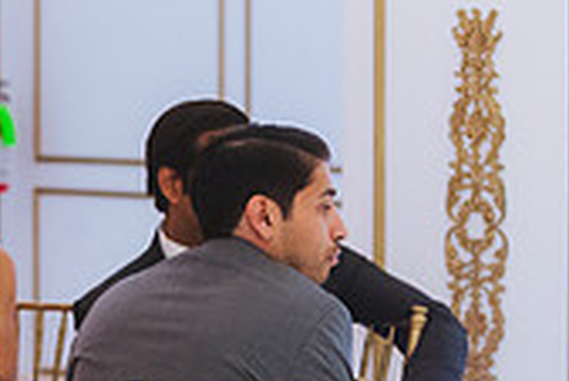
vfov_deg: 4.1
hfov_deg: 6.0
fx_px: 5331
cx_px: -296
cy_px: 349
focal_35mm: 337
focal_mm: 98
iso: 1600
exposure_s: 1/160
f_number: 2.8
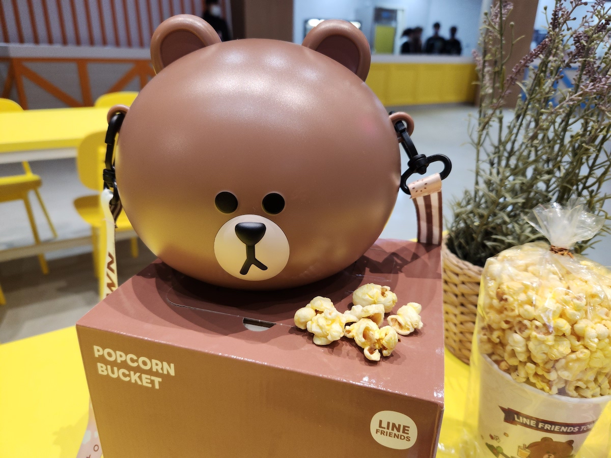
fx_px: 406
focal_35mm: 23
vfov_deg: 58.9
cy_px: 229
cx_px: 306
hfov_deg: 73.9
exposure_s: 1/120
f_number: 1.8
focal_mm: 5.4
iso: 160
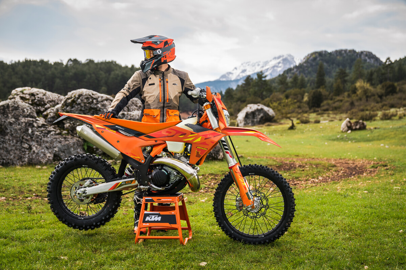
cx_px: 203
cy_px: 135
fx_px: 519
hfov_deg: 42.7
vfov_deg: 29.2
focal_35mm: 46
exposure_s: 1/400
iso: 50
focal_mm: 46
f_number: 2.8
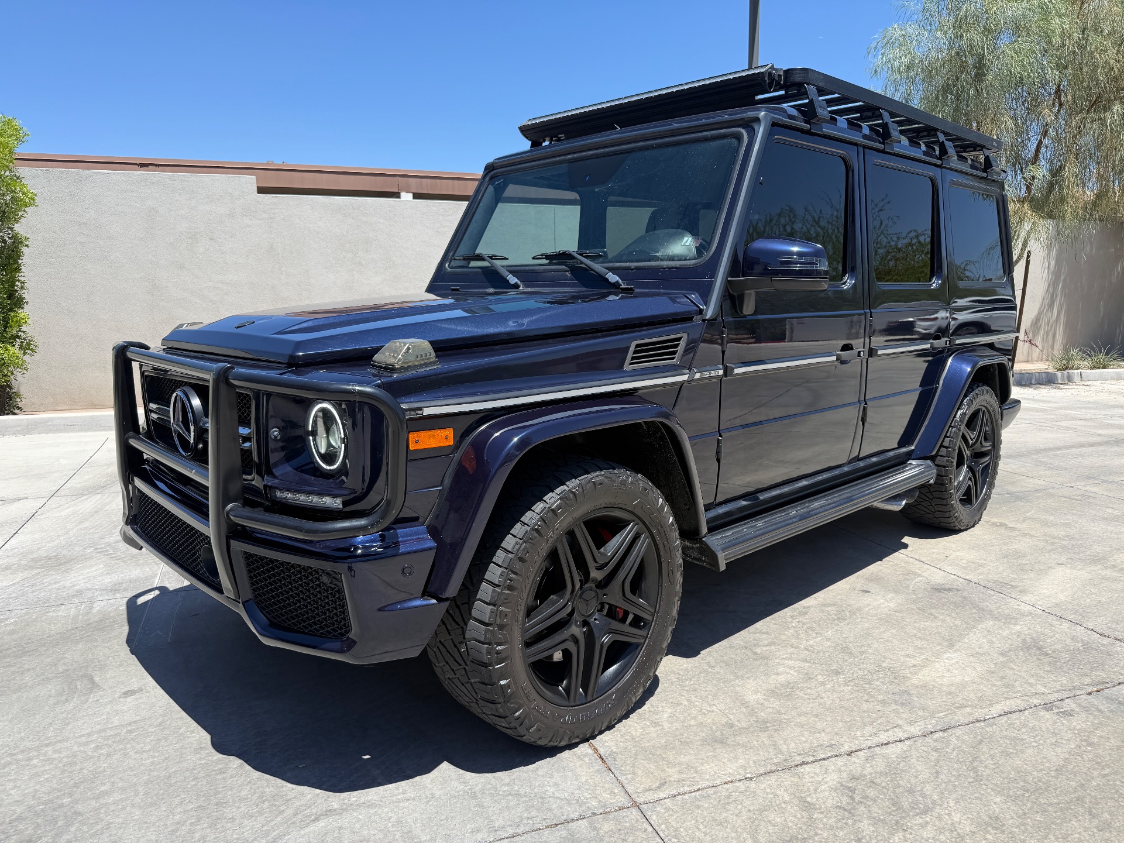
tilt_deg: -7.8
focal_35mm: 24
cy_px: 422
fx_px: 779
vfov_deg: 56.8
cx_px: 562
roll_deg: +1.9
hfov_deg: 71.6
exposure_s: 1/3145
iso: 80
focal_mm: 6.76
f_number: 1.78
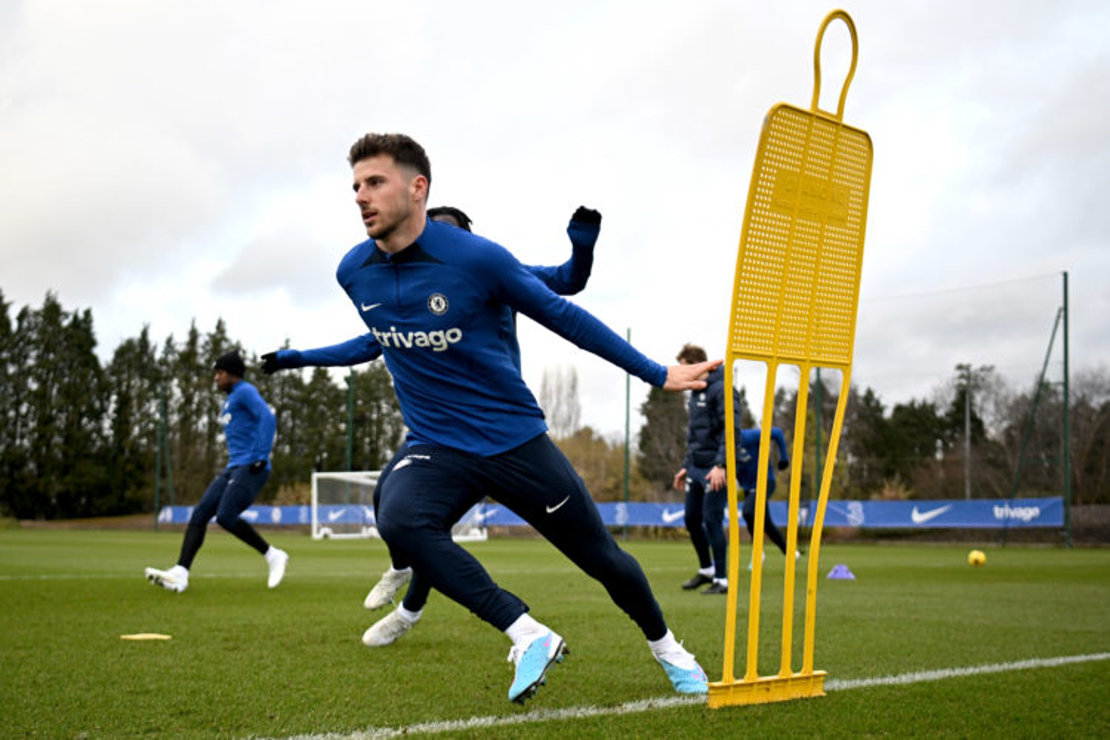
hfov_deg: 48.5
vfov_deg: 33.4
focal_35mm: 40
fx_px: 1233
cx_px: 555
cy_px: 370
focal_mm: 40
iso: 800
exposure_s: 1/1600
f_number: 2.8
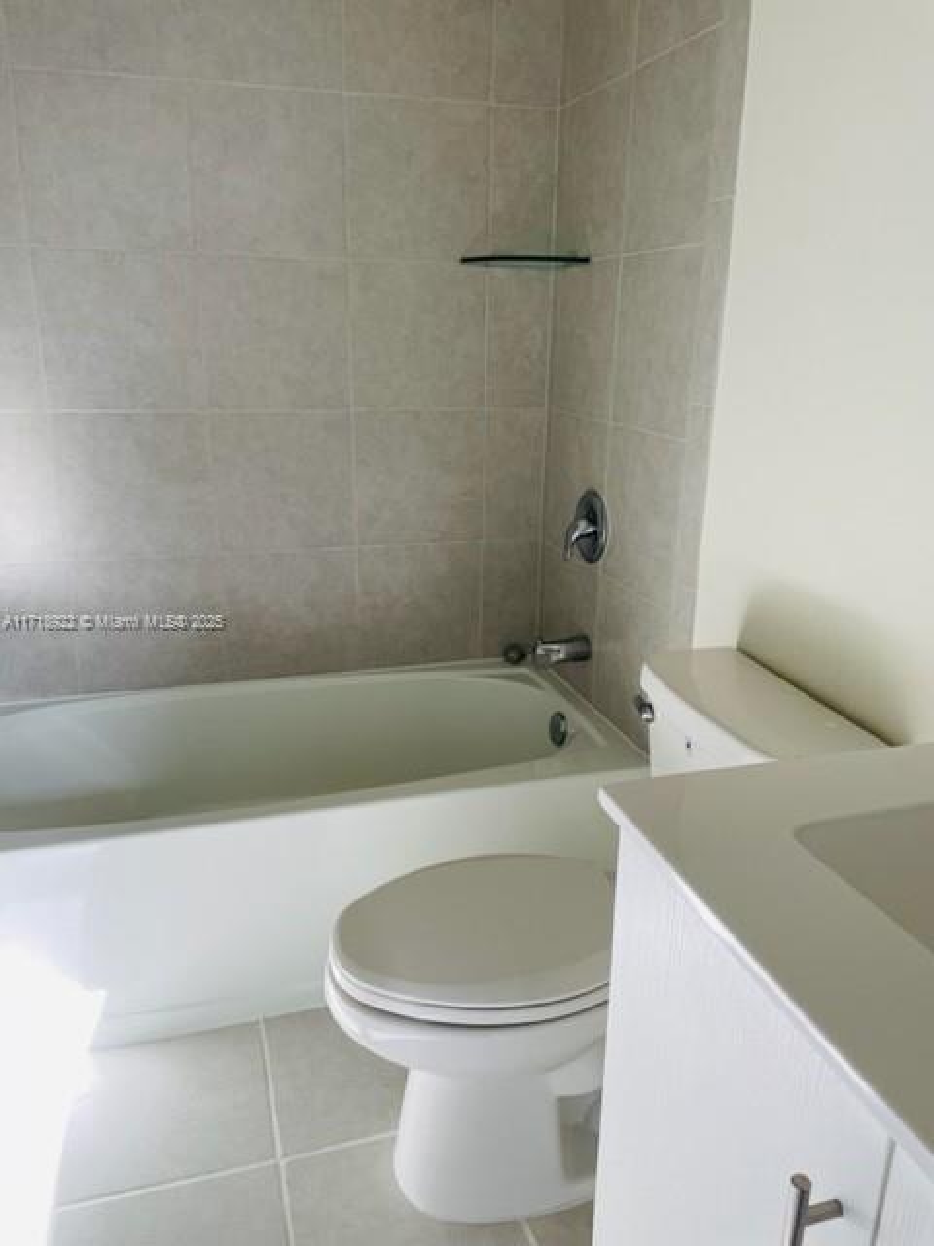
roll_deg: -0.2
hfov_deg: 53.1
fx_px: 935
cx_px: 467
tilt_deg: -16.5
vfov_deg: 67.3
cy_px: 623
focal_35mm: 26
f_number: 1.6
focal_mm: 4.2
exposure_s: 1/121
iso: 80
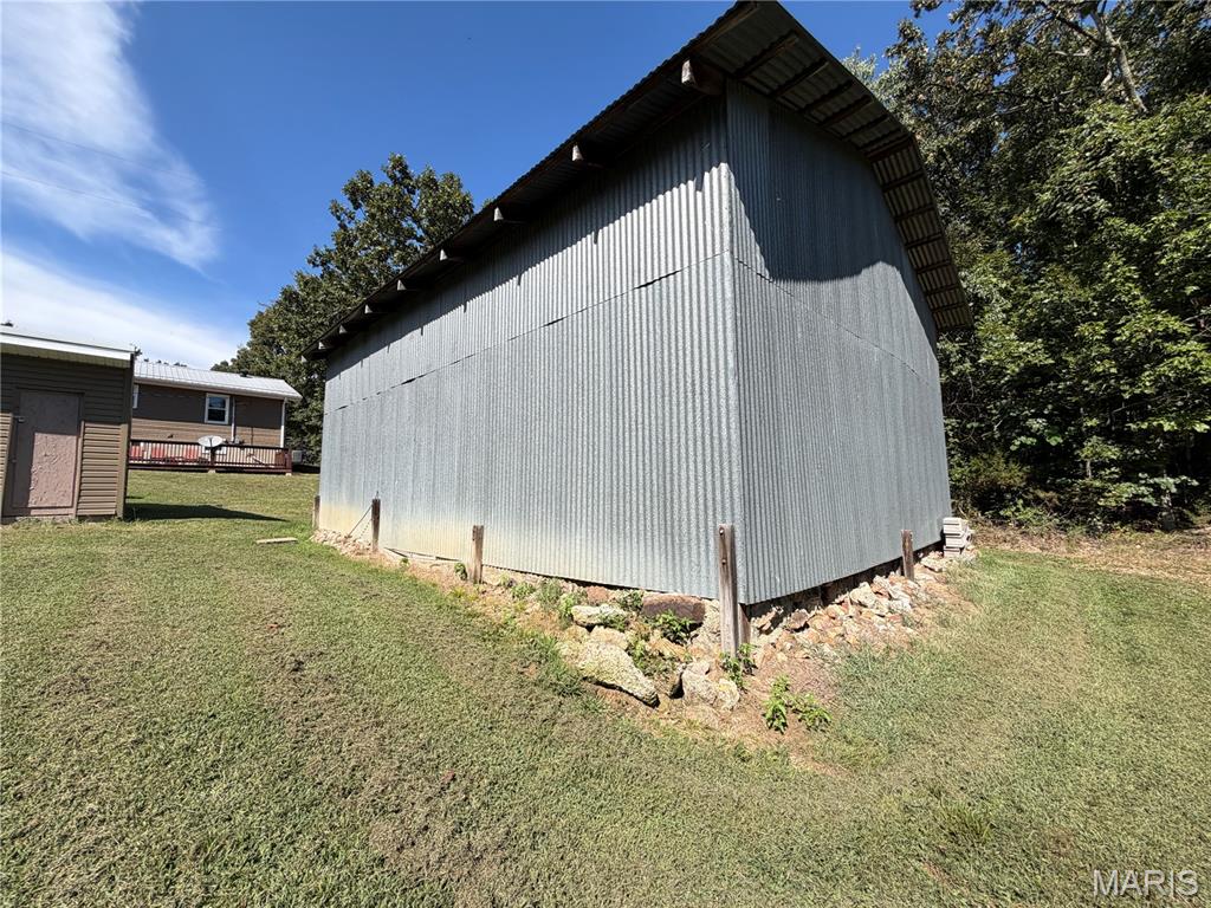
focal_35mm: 14
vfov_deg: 85.7
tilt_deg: +6.4
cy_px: 454
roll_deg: +1.9
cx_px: 606
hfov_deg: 102.1
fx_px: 490
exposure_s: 1/770
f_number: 2.2
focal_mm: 2.22
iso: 25
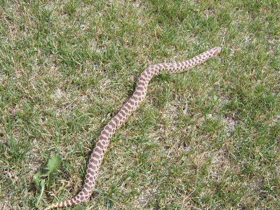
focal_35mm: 31
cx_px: 140
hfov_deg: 58.4
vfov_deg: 45.4
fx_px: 251
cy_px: 105
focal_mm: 8.13
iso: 50
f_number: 5.6
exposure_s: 1/136
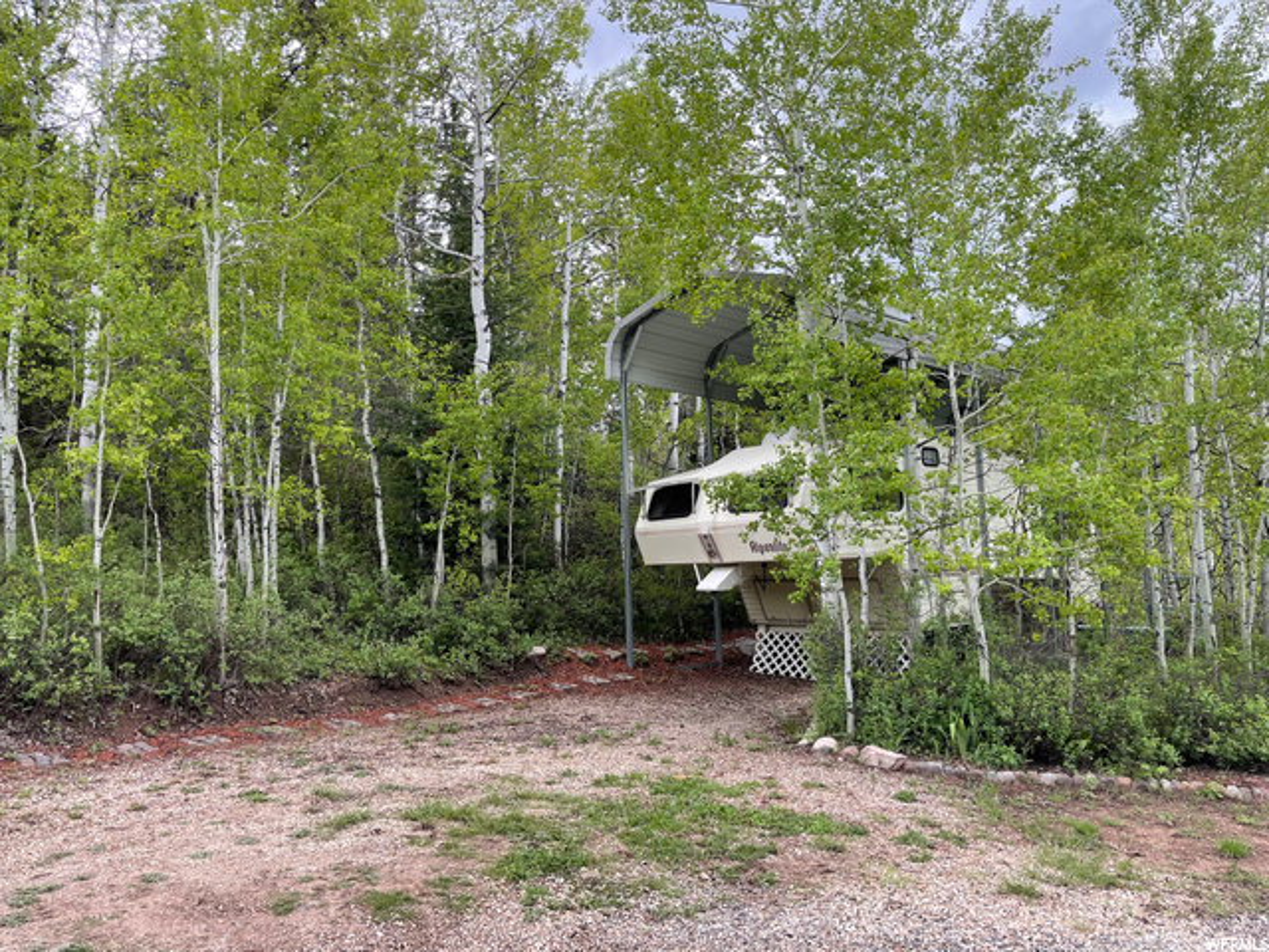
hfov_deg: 67.3
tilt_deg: +4.3
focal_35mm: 26
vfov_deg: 53.1
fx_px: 953
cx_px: 634
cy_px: 476
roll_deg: +1.9
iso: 32
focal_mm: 5.1
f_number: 1.6
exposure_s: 1/368
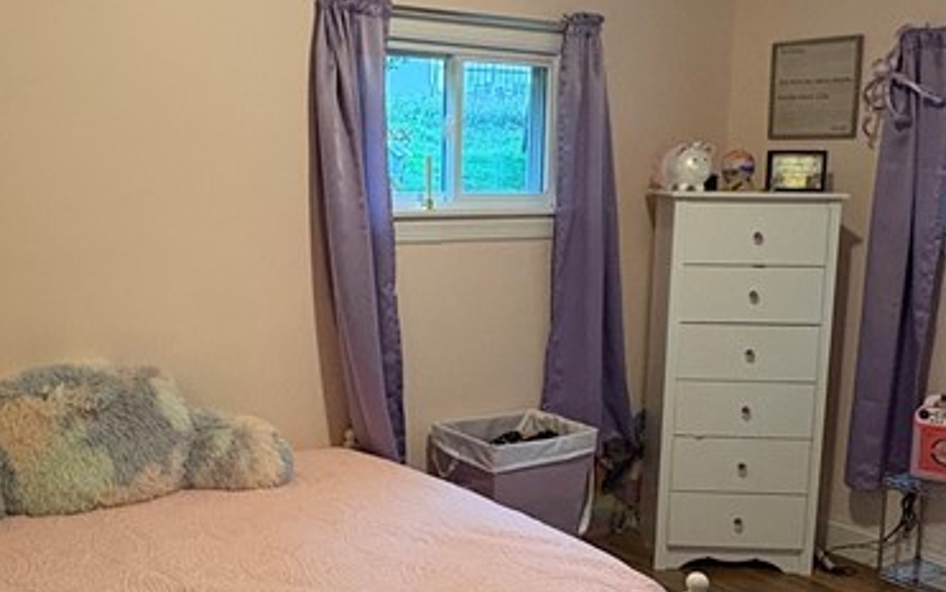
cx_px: 360
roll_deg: -0.7
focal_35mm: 41
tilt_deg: -7.7
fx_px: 1057
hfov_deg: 47.8
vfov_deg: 31.3
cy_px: 316
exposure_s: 1/60
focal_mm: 2.22
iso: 400
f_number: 2.2
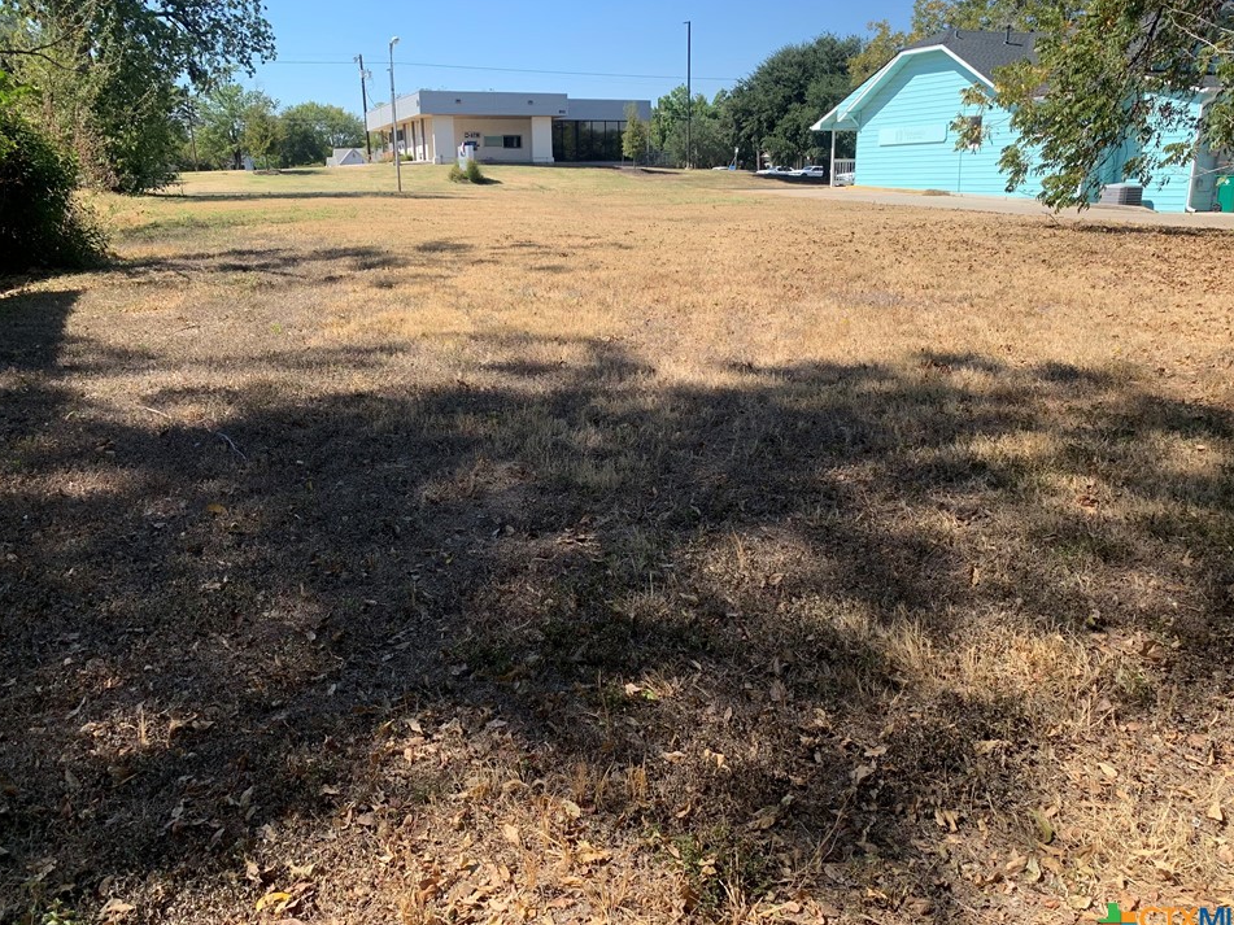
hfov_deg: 63.4
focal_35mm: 28
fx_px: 998
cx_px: 623
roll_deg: -0.2
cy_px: 468
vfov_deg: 49.7
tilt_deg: -15.4
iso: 25
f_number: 1.8
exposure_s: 1/1149
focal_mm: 4.25
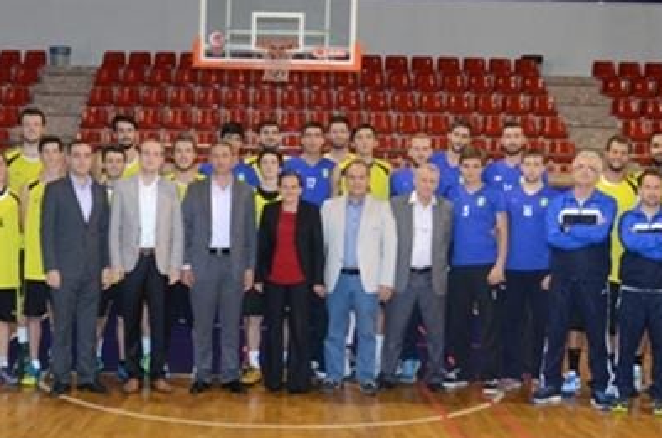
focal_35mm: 64
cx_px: 225
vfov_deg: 21.1
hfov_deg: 31.2
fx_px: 1175
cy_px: 253
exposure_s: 1/80
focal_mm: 21
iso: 1250
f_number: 3.8
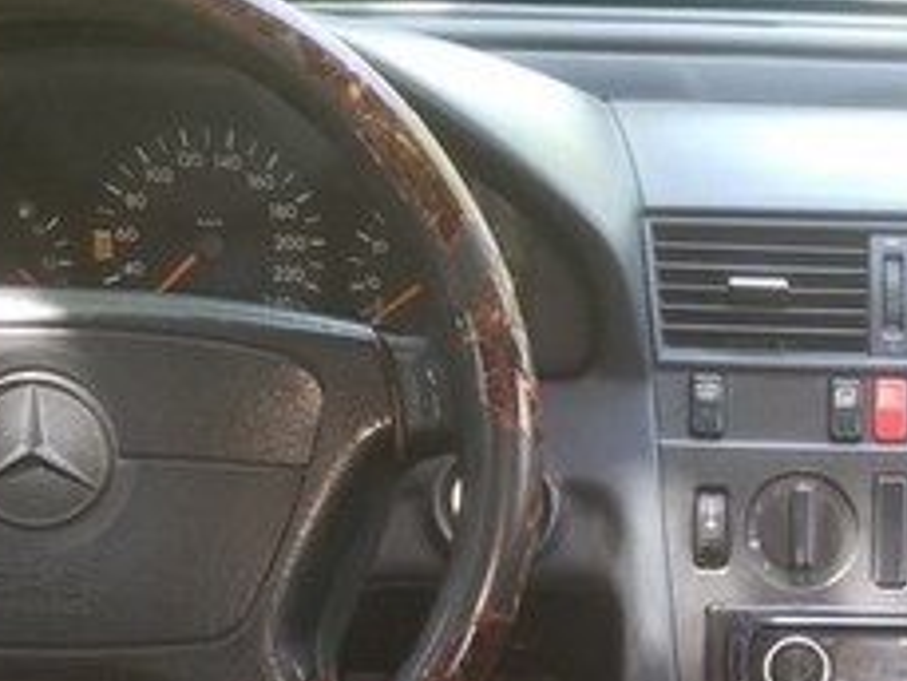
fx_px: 1966
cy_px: 774
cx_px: 931
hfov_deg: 24.6
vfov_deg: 18.8
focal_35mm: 75
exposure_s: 1/50
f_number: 1.7
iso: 100
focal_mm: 4.2
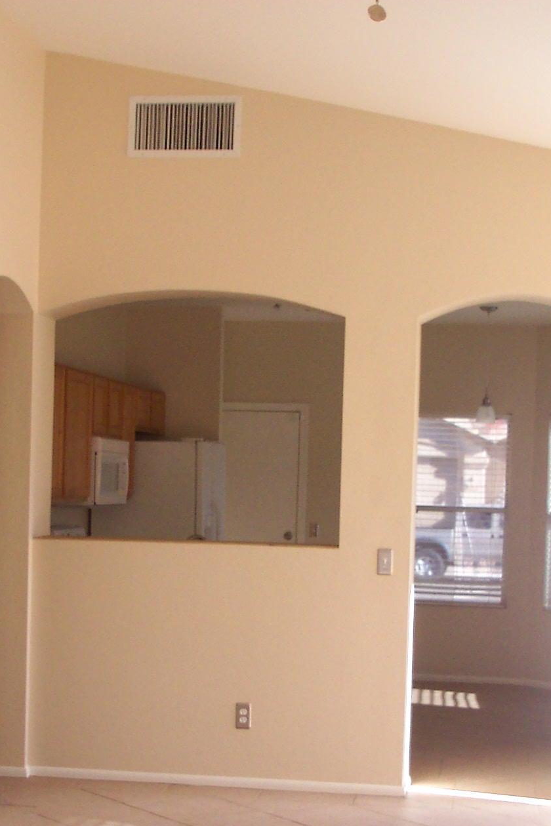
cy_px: 533
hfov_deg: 20.0
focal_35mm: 68
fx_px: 1561
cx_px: 245
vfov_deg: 29.5
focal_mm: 7.5
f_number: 2.8
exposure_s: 1/90
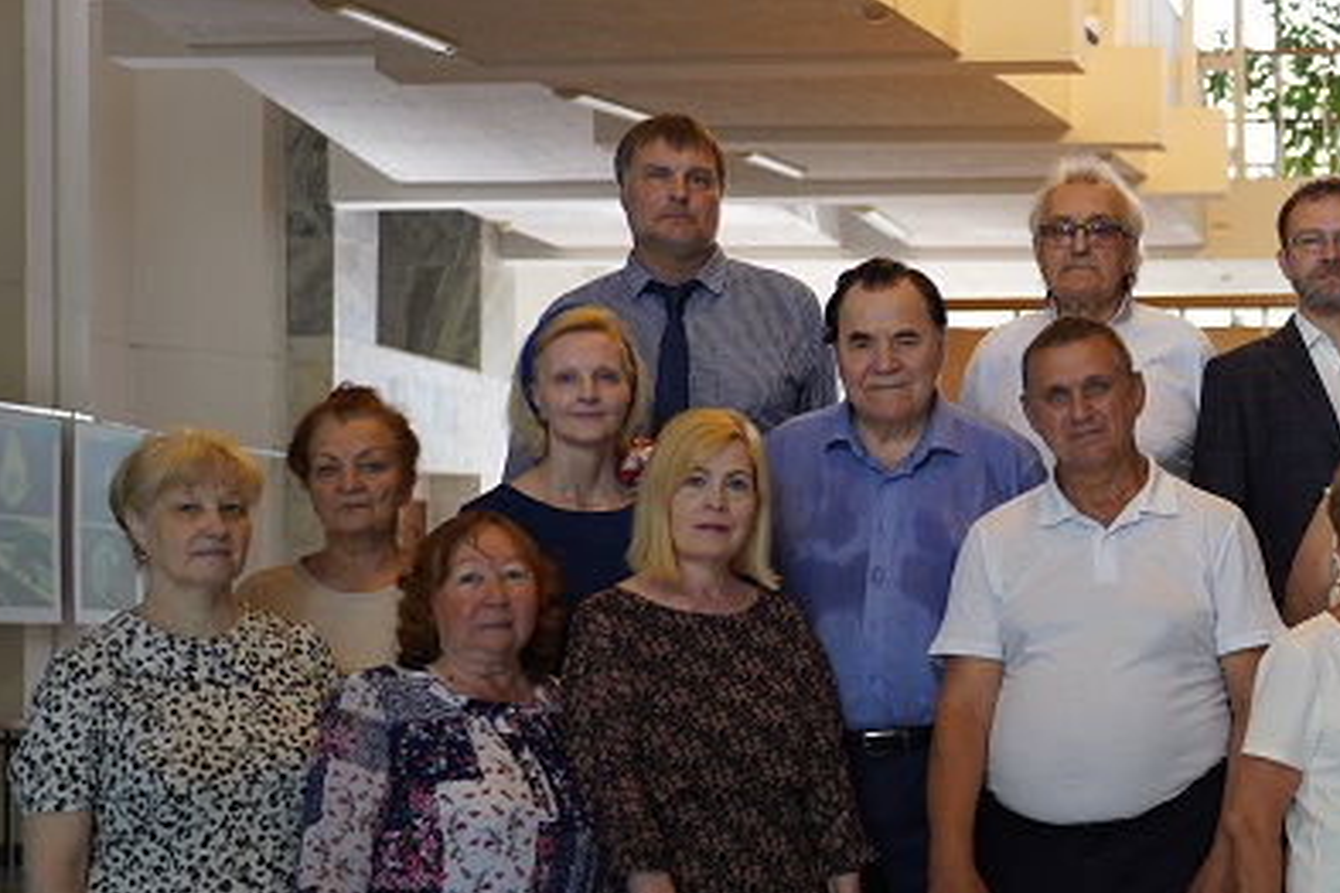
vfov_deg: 15.3
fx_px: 3313
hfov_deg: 21.4
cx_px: 1562
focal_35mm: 89
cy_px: 556
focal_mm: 35
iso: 200
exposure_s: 1/40
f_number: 2.8
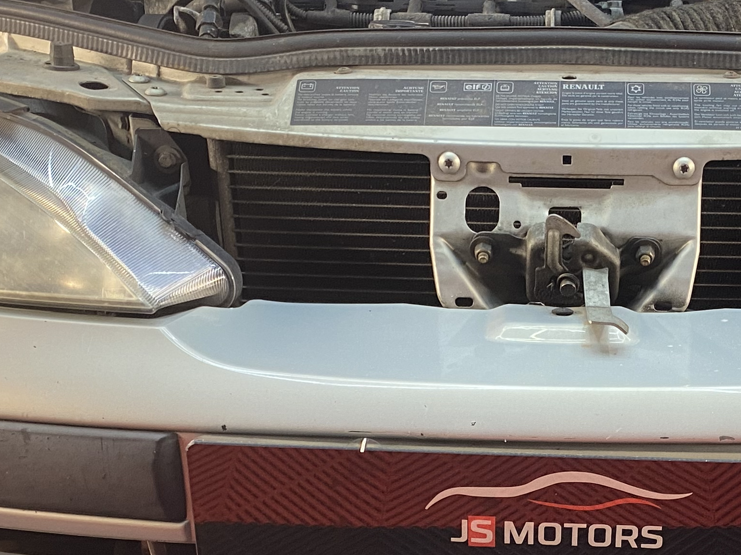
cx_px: 579
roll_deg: -1.3
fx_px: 1455
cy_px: 500
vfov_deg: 21.1
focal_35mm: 68
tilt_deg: -20.6
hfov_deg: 28.0
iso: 80
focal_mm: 4.25
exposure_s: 1/50
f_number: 1.8
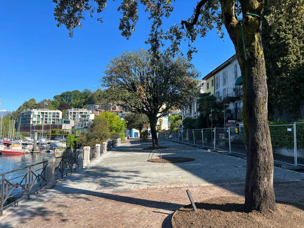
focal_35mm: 26
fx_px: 228
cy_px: 114
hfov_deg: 67.3
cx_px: 152
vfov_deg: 53.1
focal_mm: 5.7
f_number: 1.5
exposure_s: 1/2571
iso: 50
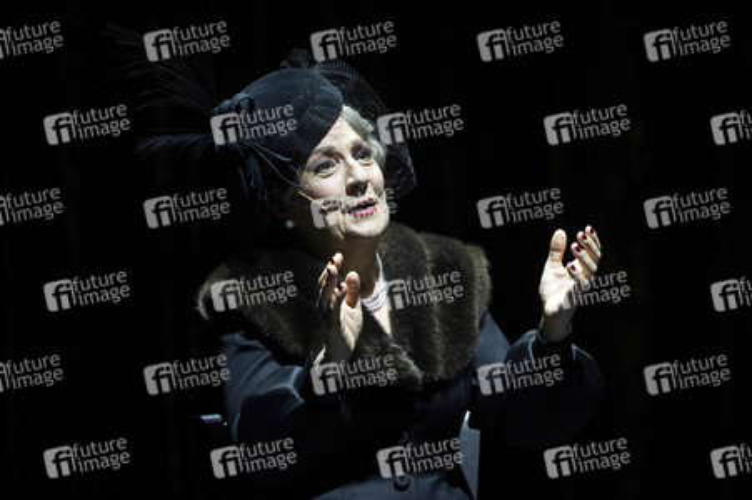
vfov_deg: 3.3
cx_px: 376
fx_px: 8662
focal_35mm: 415
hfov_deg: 5.0
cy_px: 250
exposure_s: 1/200
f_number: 6.3
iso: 1600
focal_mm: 415
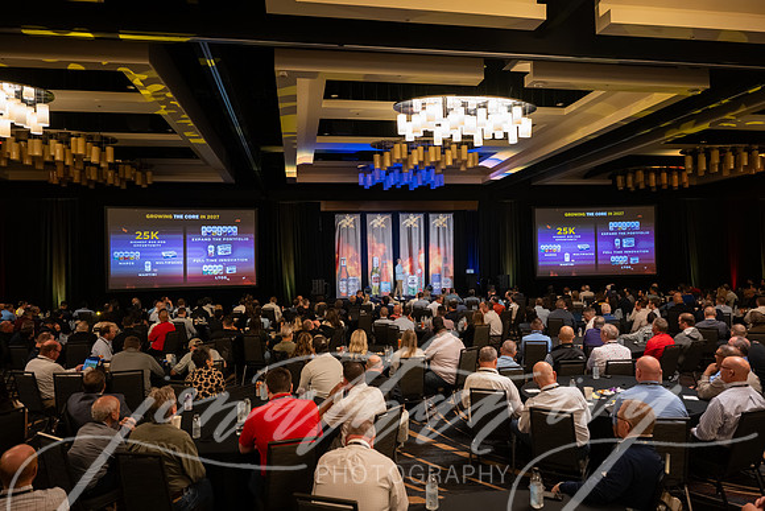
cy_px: 256
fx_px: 519
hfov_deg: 72.8
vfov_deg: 52.4
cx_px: 382
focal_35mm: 24
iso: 3600
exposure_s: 1/200
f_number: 2.8
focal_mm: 24
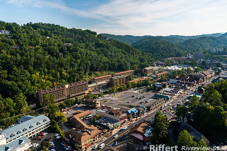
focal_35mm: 30
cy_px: 75
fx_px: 189
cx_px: 115
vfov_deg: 43.6
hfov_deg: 61.9
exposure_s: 1/640
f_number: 3.5
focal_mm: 28
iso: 100
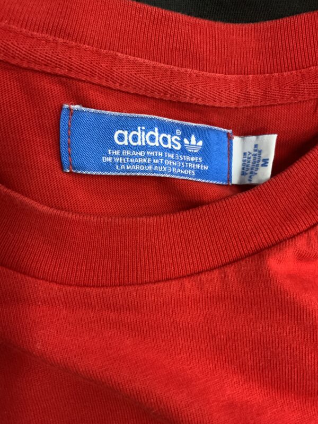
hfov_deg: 48.2
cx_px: 159
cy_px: 212
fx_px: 355
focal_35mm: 29
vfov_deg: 61.7
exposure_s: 1/33
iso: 250
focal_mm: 3
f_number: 1.8
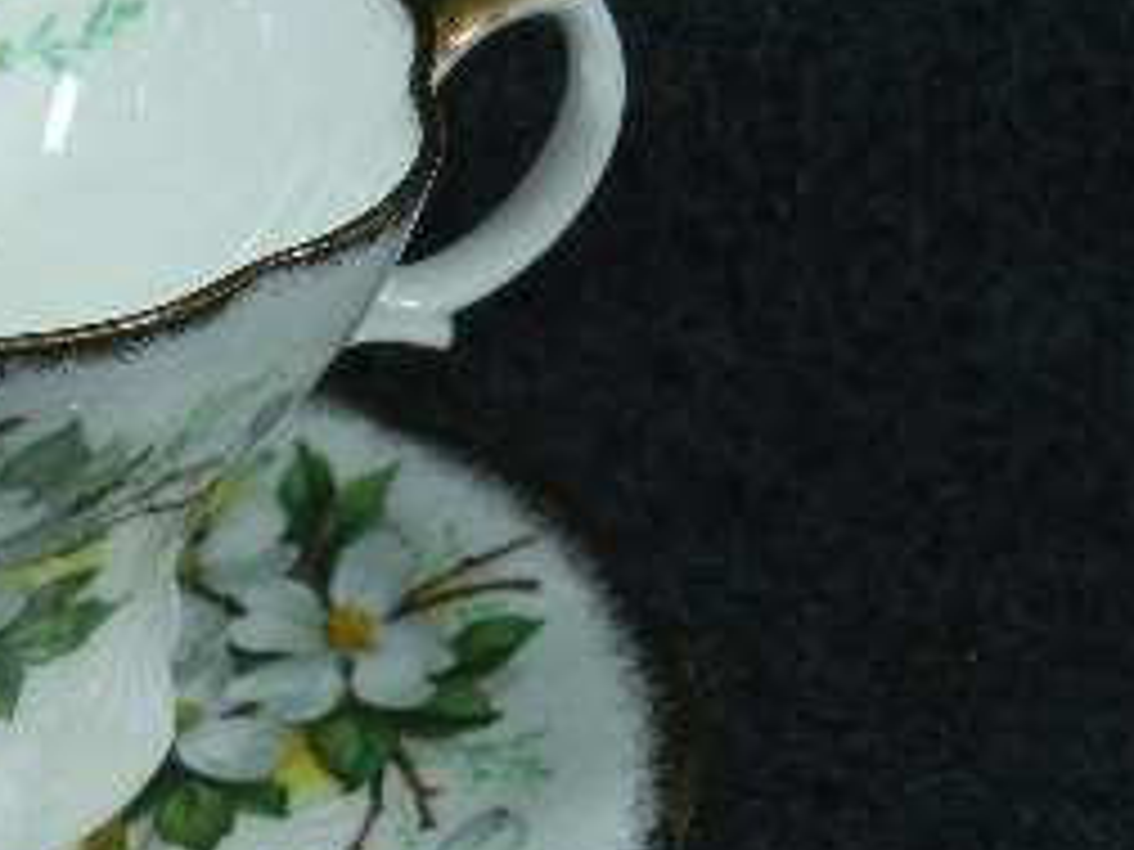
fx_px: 5667
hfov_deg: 11.3
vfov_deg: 8.6
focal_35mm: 173
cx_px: -32
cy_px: 625
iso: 200
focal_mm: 12.2
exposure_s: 1/37.8
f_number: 4.1
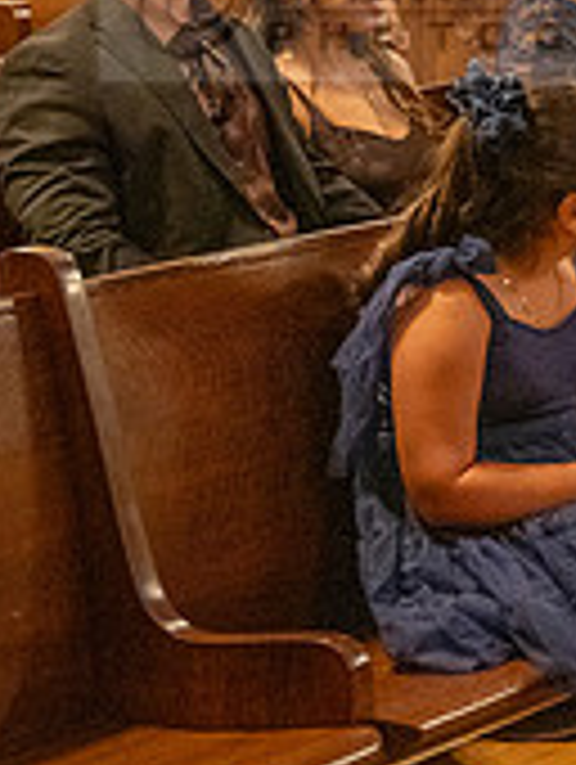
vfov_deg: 11.7
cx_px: 490
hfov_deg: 8.9
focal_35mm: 167
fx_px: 3696
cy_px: -25
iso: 2000
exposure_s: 1/200
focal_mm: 51
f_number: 2.8
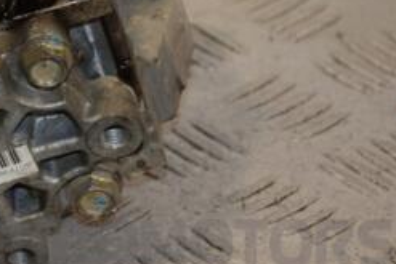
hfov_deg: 6.2
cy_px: 30
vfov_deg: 4.2
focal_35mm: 328
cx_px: -56
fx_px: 3610
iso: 800
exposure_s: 1/200
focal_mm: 90
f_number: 5.6
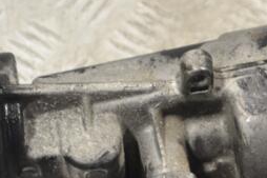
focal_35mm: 170
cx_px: 230
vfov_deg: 8.1
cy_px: 120
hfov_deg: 12.0
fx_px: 1260
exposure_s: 1/30
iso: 320
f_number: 5.3
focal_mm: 48
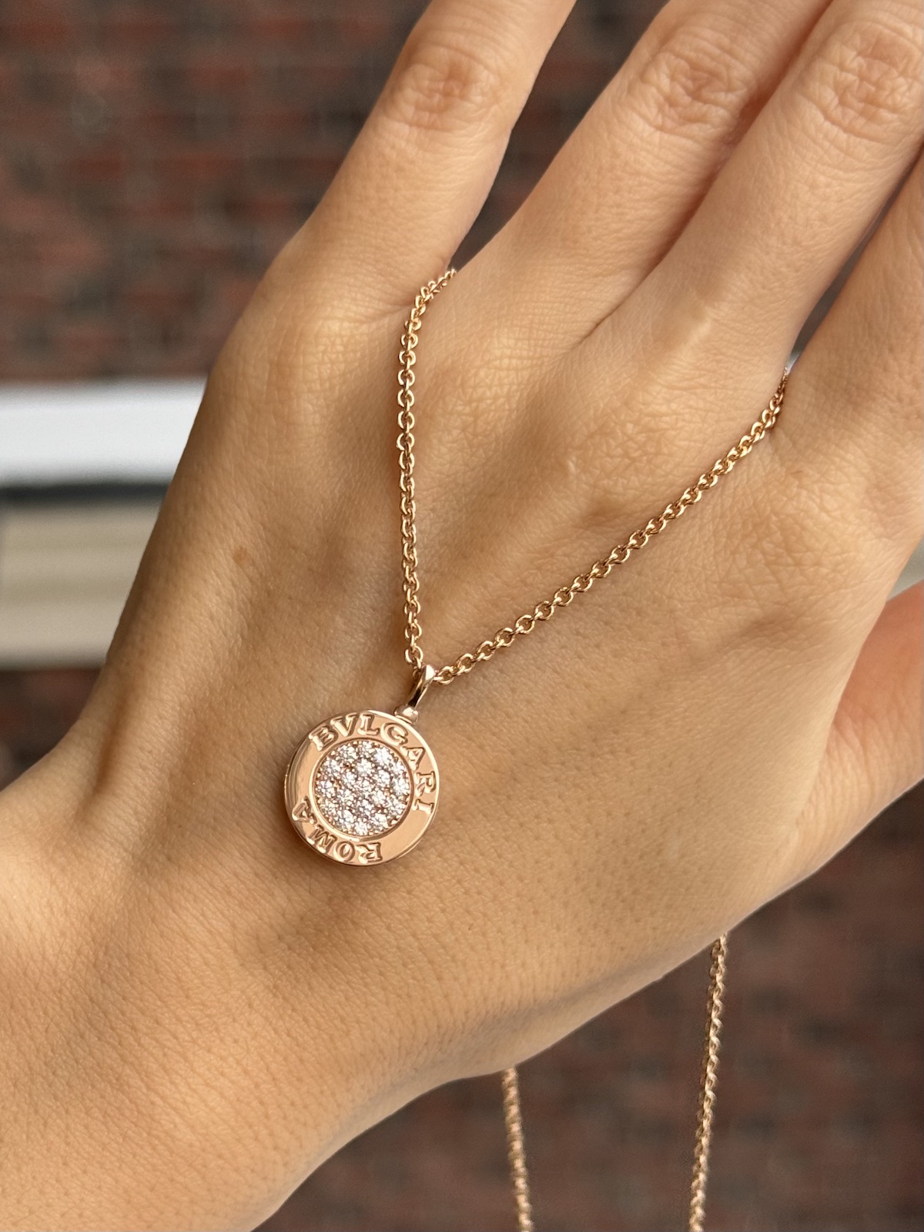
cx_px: 462
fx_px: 1708
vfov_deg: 39.7
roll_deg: -0.3
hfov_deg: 30.3
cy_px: 616
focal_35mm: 48
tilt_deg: -23.6
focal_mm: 6.76
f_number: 1.78
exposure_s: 1/60
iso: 125
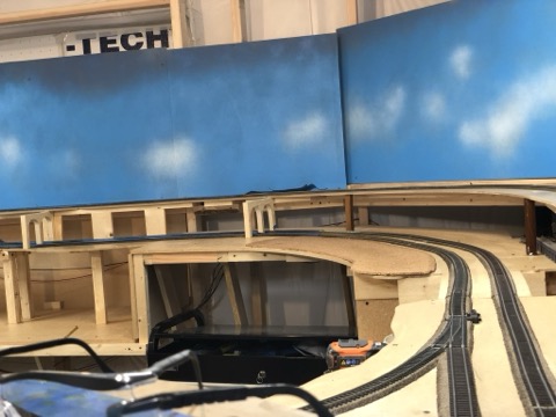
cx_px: 278
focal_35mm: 52
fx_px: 835
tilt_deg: -4.4
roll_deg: +4.5
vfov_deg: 28.0
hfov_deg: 36.8
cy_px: 208
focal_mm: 6
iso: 100
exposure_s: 1/40
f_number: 2.4
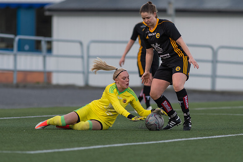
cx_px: 122
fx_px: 3038
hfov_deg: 4.6
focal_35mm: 450
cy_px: 81
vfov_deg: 3.1
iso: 360
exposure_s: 1/1250
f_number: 3.2
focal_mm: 300
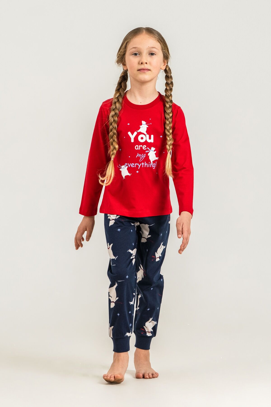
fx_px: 1423
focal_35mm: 126
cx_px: 136
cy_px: 204
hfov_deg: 10.9
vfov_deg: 16.3
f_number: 7.1
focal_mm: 84
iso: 250
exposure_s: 1/160
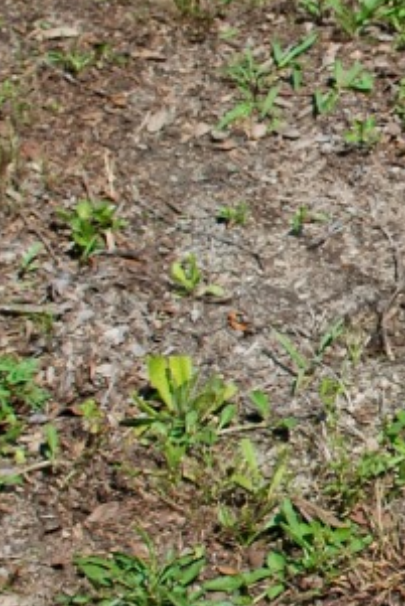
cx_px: 600
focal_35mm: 143
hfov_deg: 9.4
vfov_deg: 14.3
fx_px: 2410
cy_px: 249
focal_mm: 24
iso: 100
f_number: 8
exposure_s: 1/250
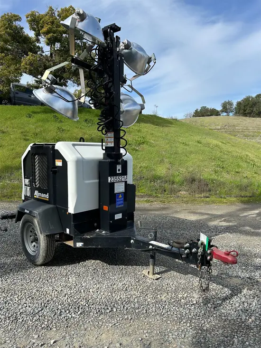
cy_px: 174
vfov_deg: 67.3
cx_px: 130
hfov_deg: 53.1
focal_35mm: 26
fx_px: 261
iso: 50
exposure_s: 1/3356
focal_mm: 5.7
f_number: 1.5
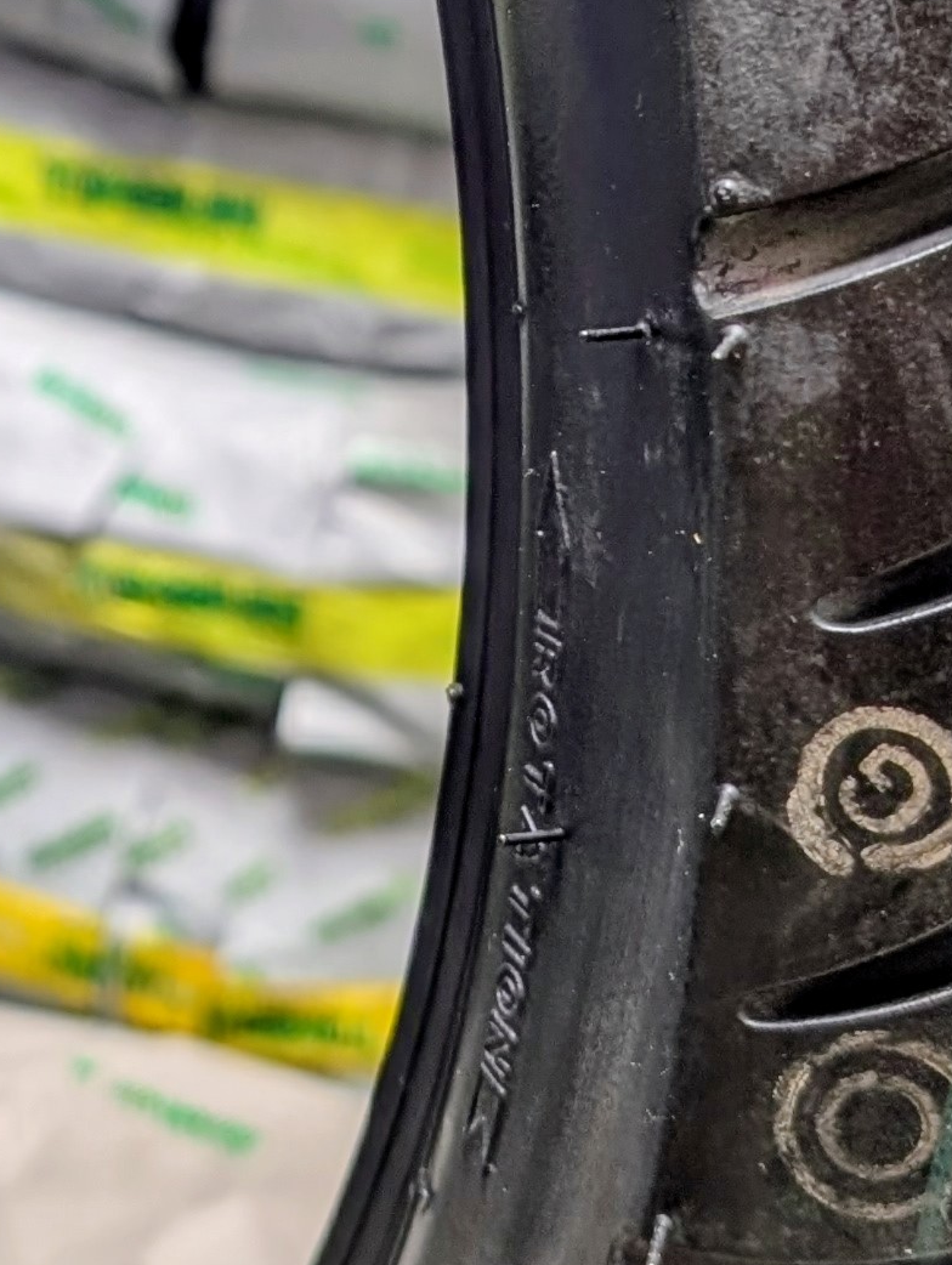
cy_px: 159
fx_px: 3440
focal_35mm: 94
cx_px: 123
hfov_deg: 15.6
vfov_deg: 20.5
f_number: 1.68
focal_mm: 6.9
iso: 78
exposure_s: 1/97.5
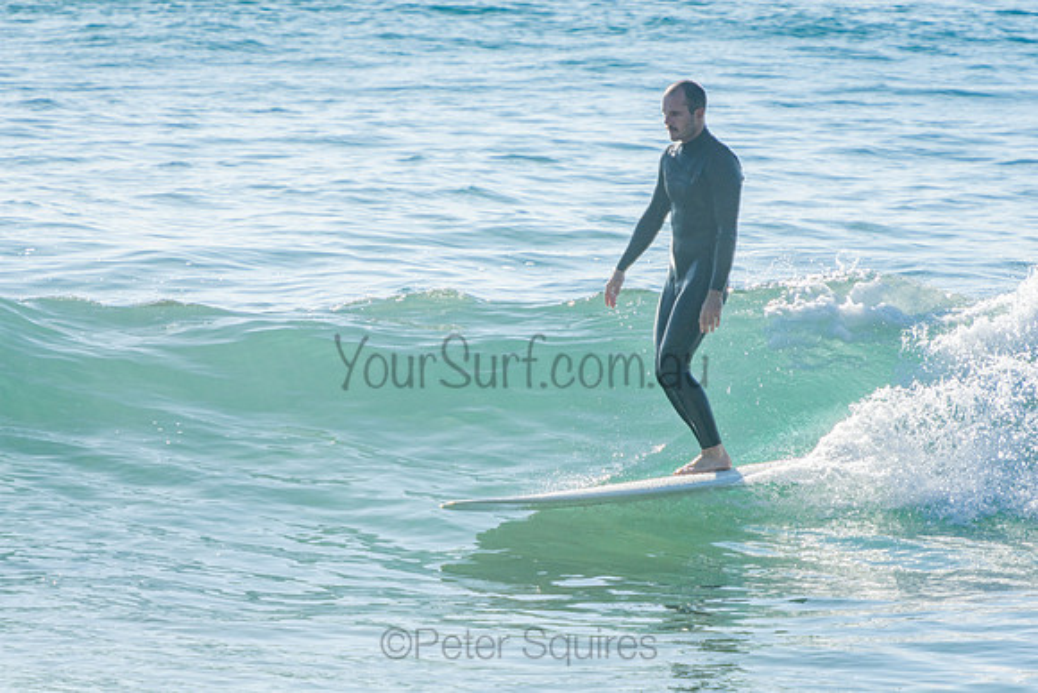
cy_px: 346
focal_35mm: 405
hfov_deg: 5.1
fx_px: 11680
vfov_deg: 3.4
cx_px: 519
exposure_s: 1/1250
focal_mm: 270
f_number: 5.6
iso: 200
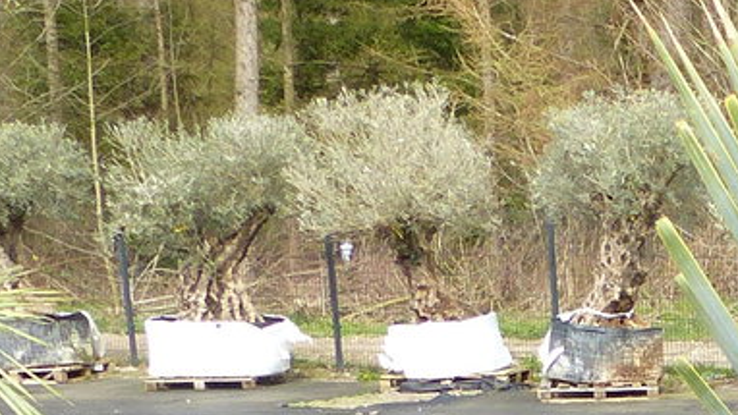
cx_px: 1159
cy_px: 847
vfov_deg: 9.8
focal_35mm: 114
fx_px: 2231
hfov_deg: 16.8
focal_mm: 4.5
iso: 100
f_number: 4
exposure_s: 1/200
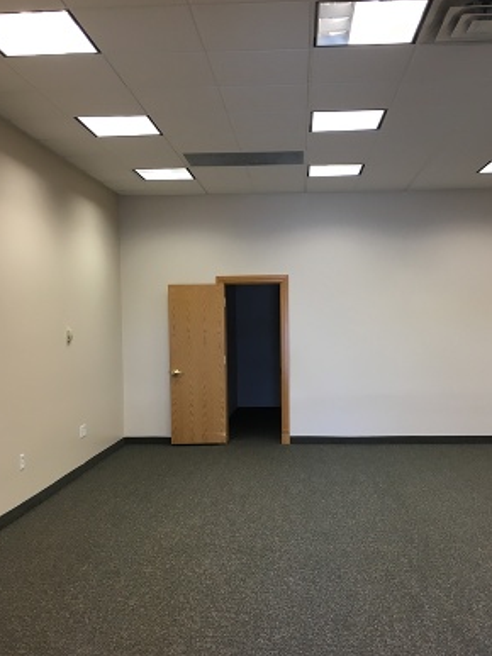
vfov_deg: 51.2
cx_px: 260
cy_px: 373
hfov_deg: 39.6
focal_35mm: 36
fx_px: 683
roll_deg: +1.4
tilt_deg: -5.0
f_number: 2.2
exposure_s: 1/30
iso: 50
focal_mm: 4.15
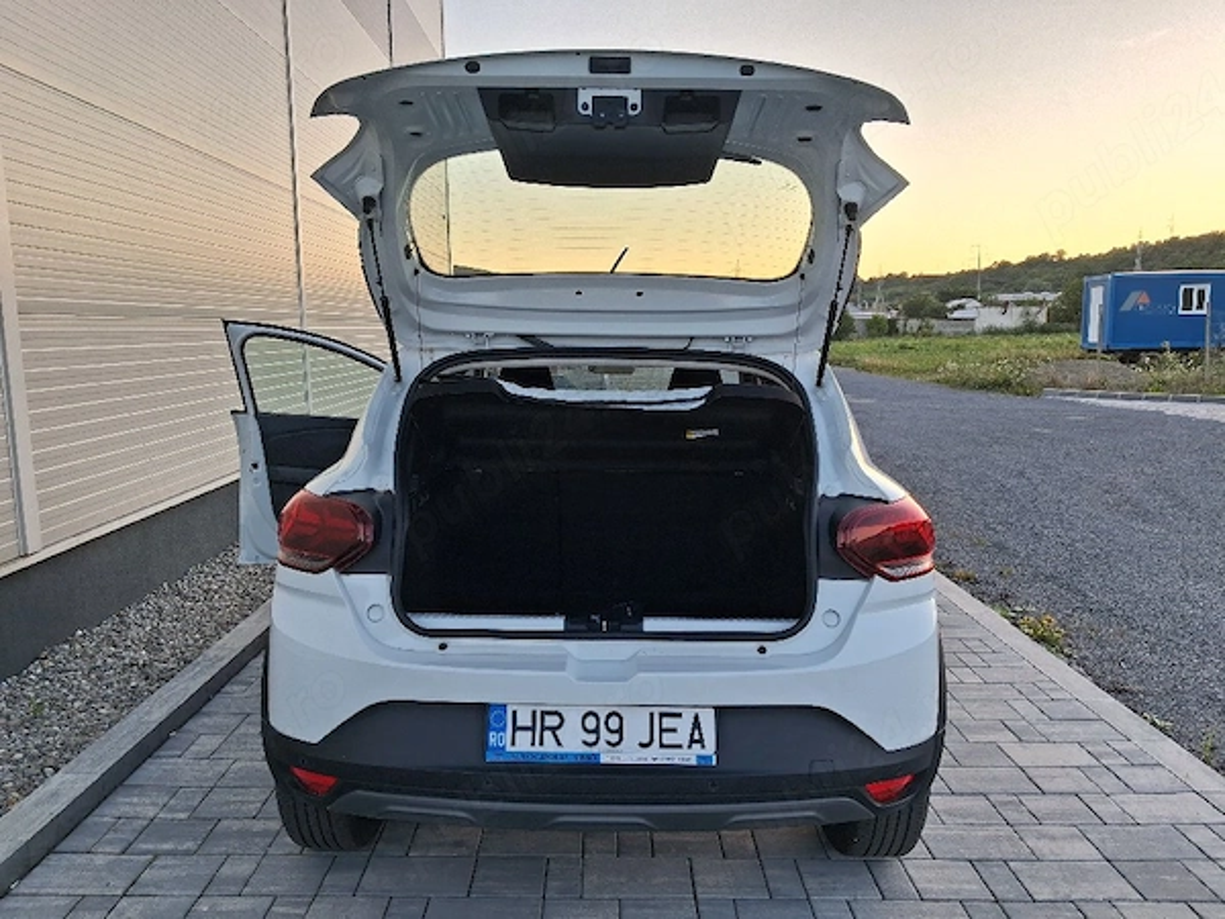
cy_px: 460
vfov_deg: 51.4
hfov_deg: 65.3
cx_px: 612
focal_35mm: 27
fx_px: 955
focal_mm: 4
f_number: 1.8
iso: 25
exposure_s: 1/120
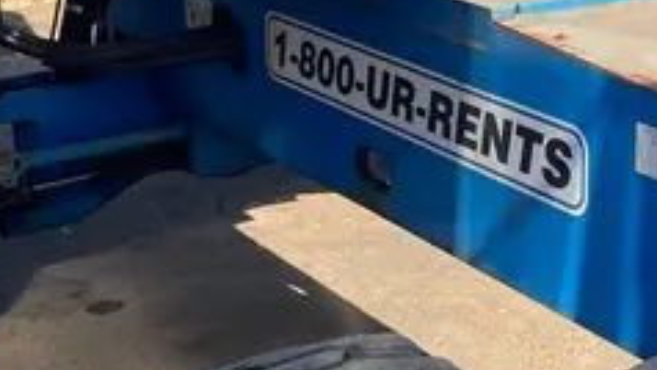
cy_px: 87
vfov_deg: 12.8
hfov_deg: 22.6
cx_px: 417
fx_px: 1638
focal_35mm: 94
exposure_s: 1/883
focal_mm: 3.99
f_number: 1.8
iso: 20
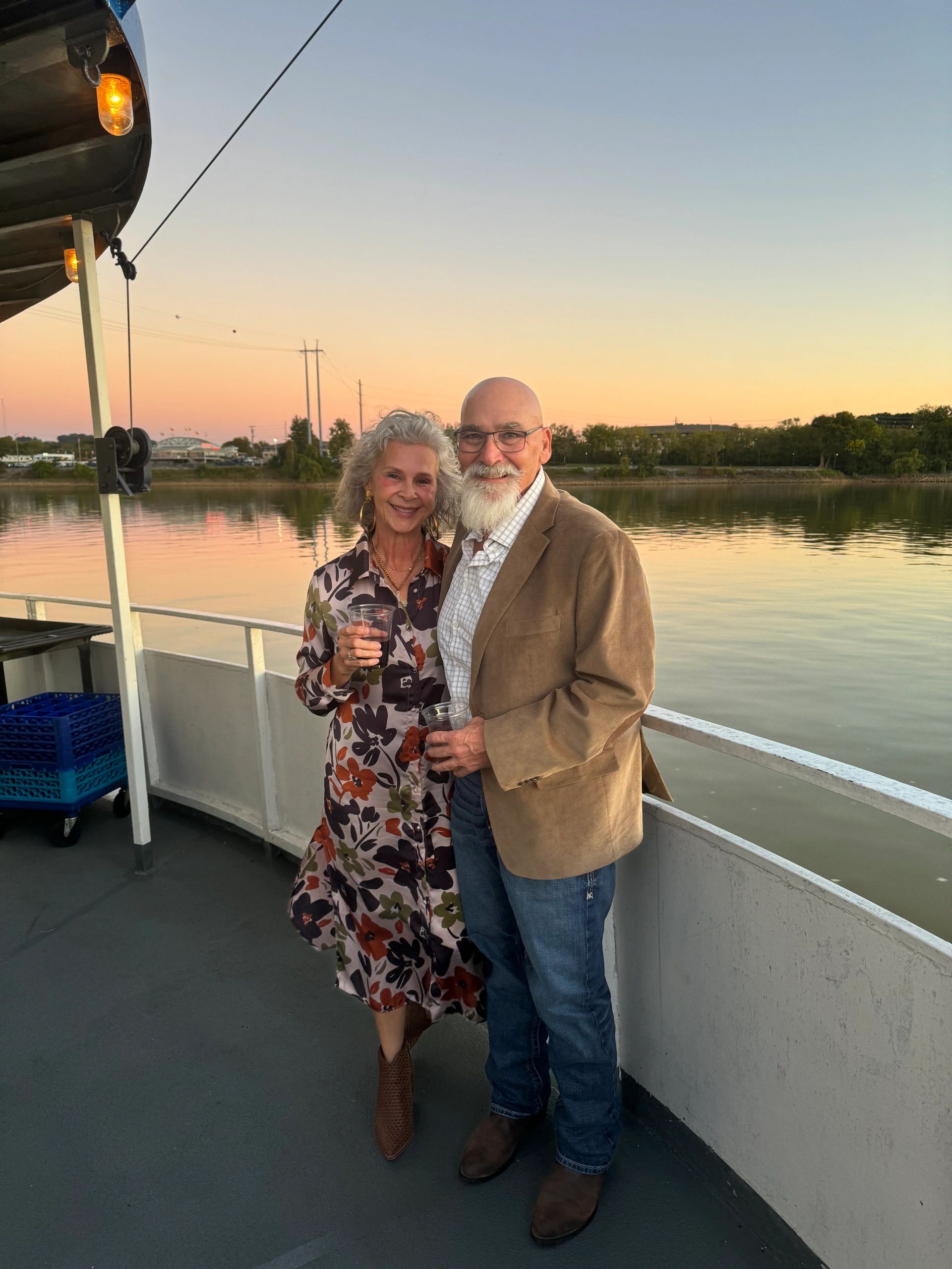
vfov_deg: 71.6
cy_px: 634
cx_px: 476
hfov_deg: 56.8
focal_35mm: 24
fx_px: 880
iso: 125
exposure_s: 1/120
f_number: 1.78
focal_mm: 6.76
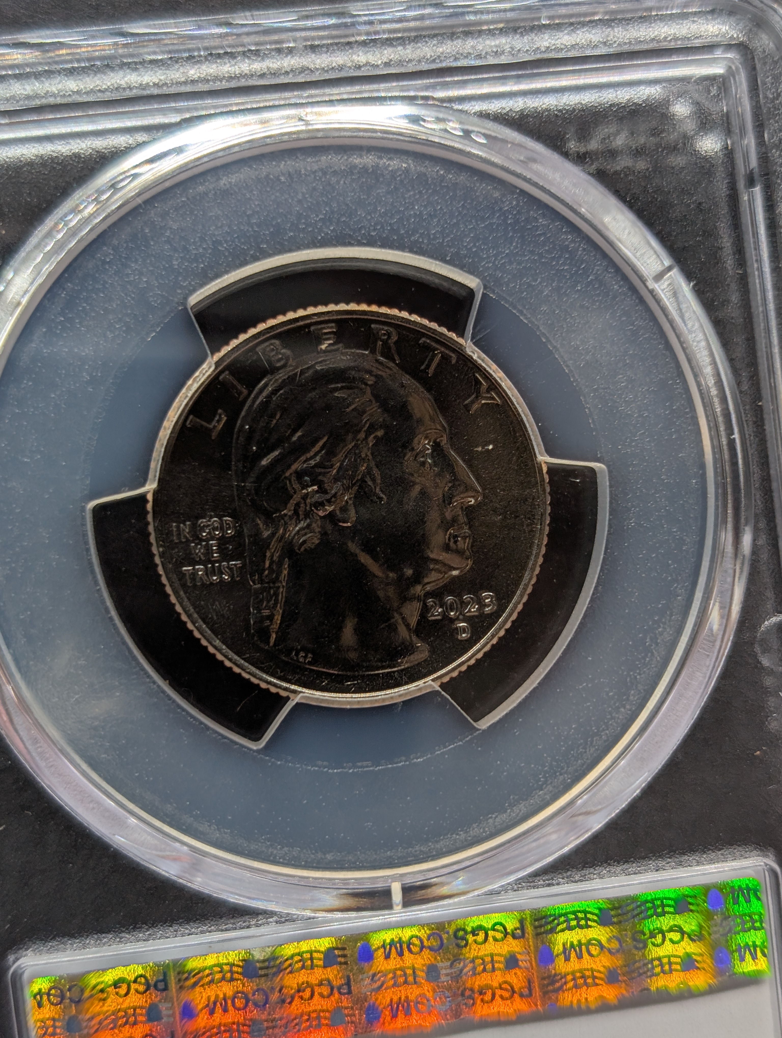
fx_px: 1472
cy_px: 519
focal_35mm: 49
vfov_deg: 38.9
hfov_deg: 29.7
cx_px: 391
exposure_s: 1/61.6
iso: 19
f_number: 1.68
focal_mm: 6.9
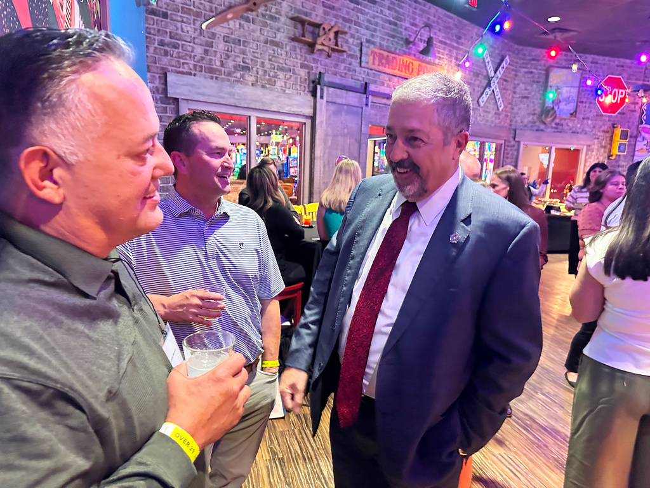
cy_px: 244
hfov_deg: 71.6
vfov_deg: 56.8
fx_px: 451
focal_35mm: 24
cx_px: 325
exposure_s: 1/40
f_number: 1.8
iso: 1000
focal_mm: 6.9
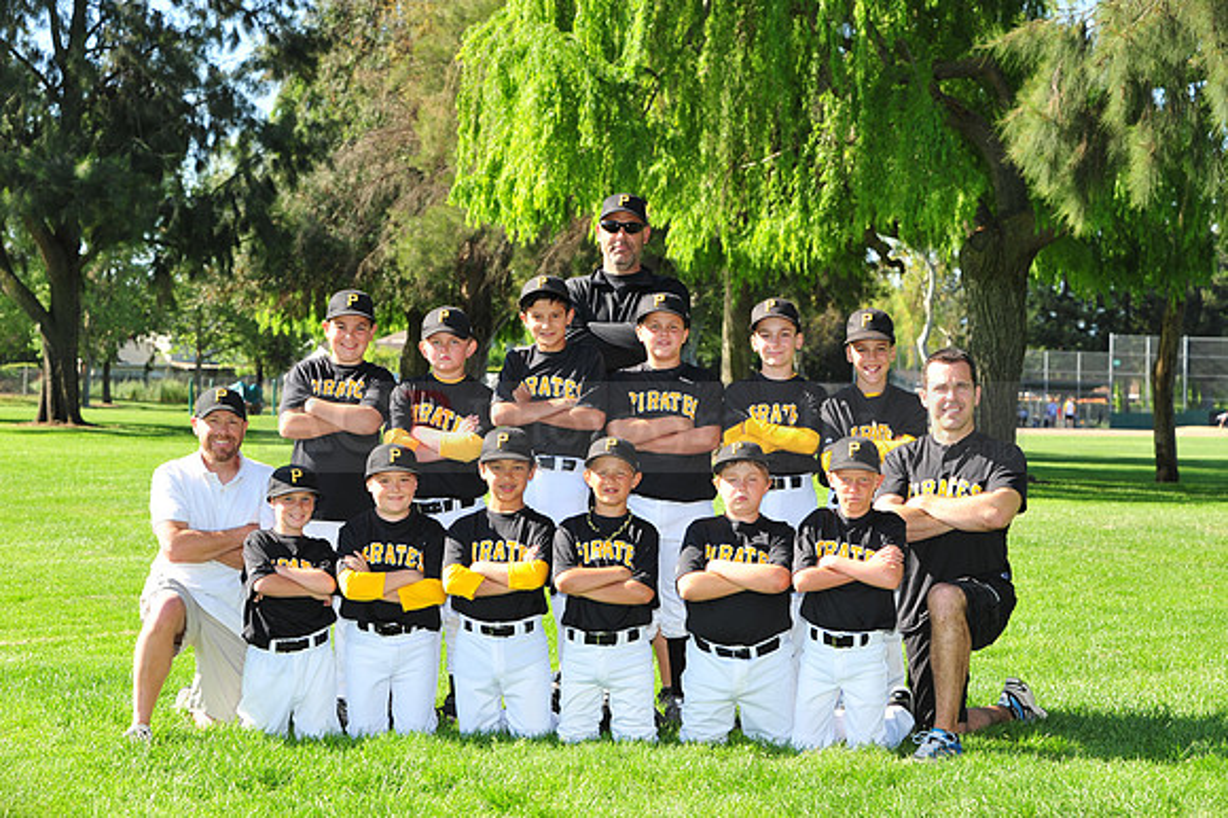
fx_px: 2727
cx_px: 614
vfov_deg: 17.0
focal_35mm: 80
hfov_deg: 25.4
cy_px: 409
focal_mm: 80
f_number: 7.1
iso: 200
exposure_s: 1/250
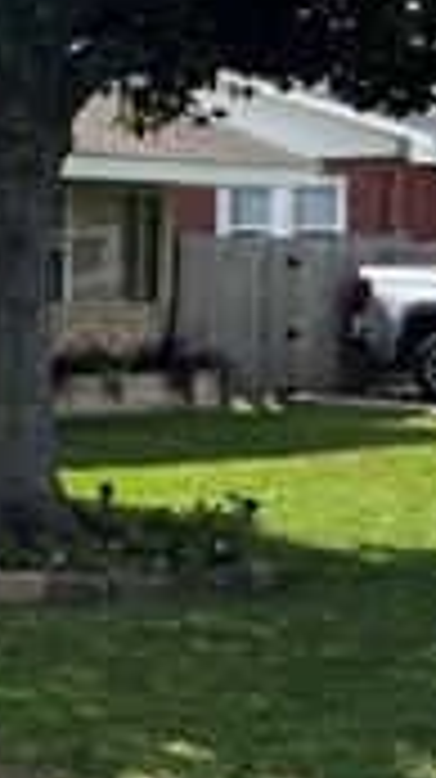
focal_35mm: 105
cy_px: 261
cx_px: -791
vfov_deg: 20.3
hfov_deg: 9.5
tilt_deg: -0.9
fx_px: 2163
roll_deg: -0.7
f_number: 1.5
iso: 50
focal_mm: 5.7
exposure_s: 1/2571
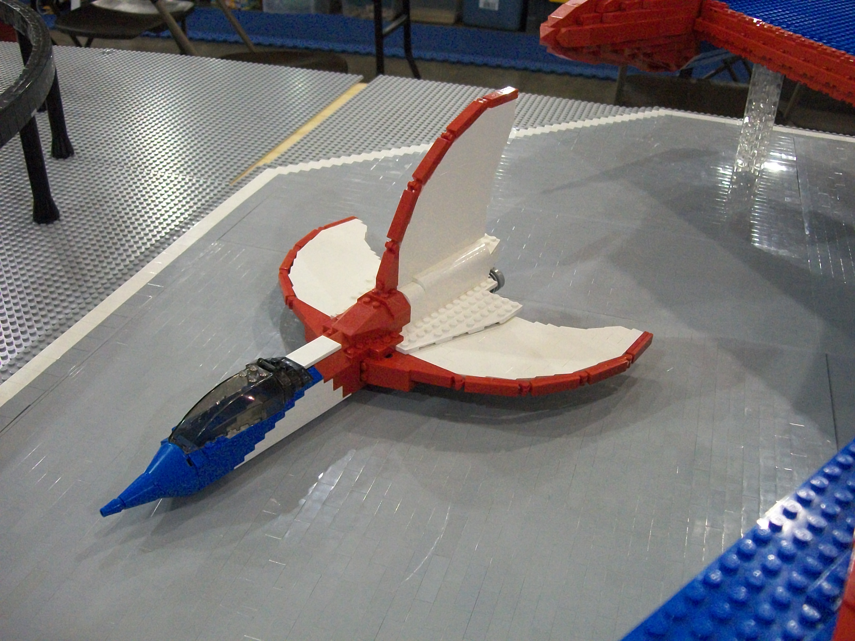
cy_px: 320
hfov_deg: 51.4
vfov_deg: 39.7
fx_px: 889
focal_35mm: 36
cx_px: 428
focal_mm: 6
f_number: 2.7
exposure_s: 1/60
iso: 448
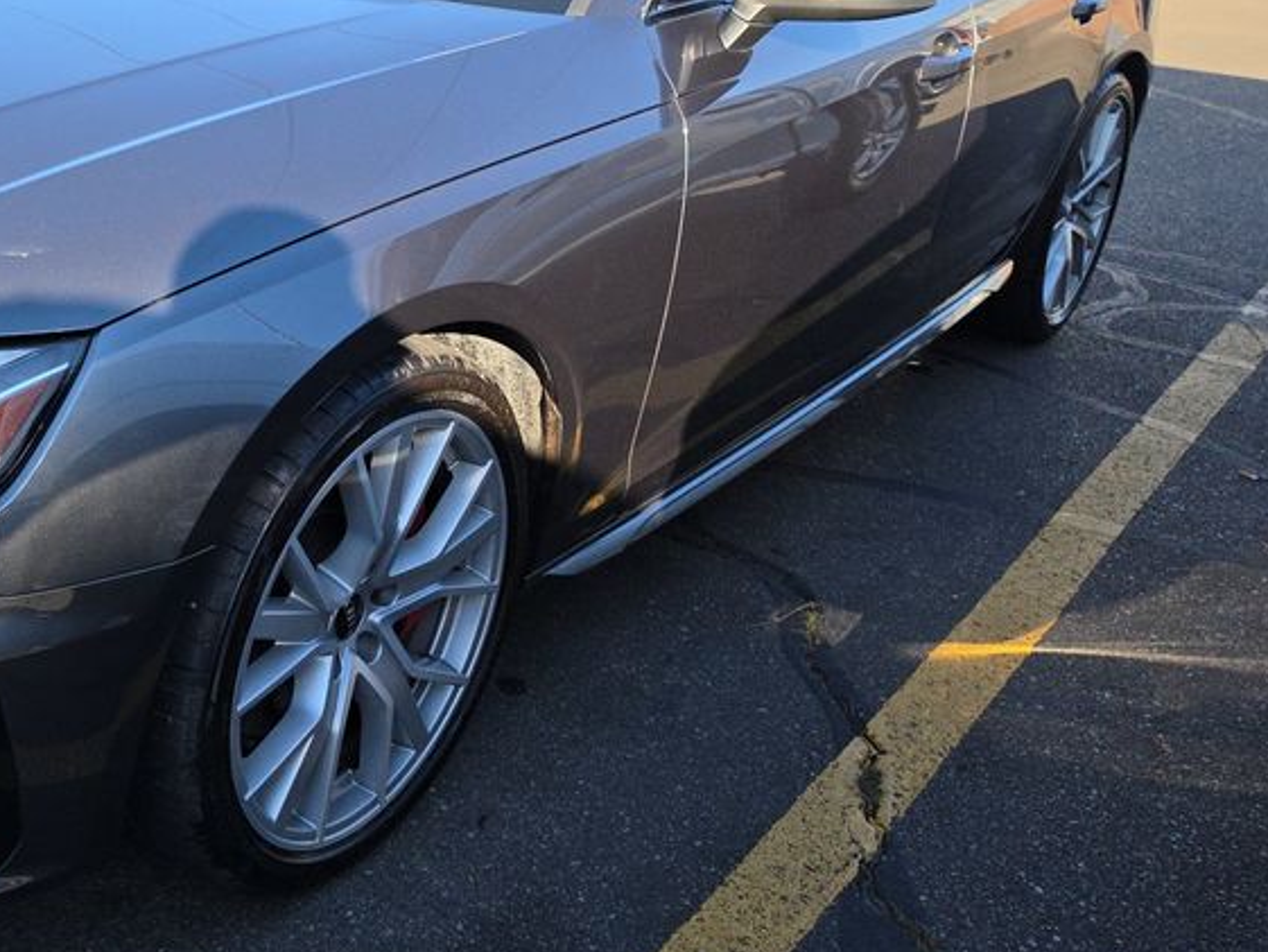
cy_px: 323
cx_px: 120
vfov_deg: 34.1
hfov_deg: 41.2
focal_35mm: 42
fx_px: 1539
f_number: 1.4
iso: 63
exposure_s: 1/2642
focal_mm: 6.5
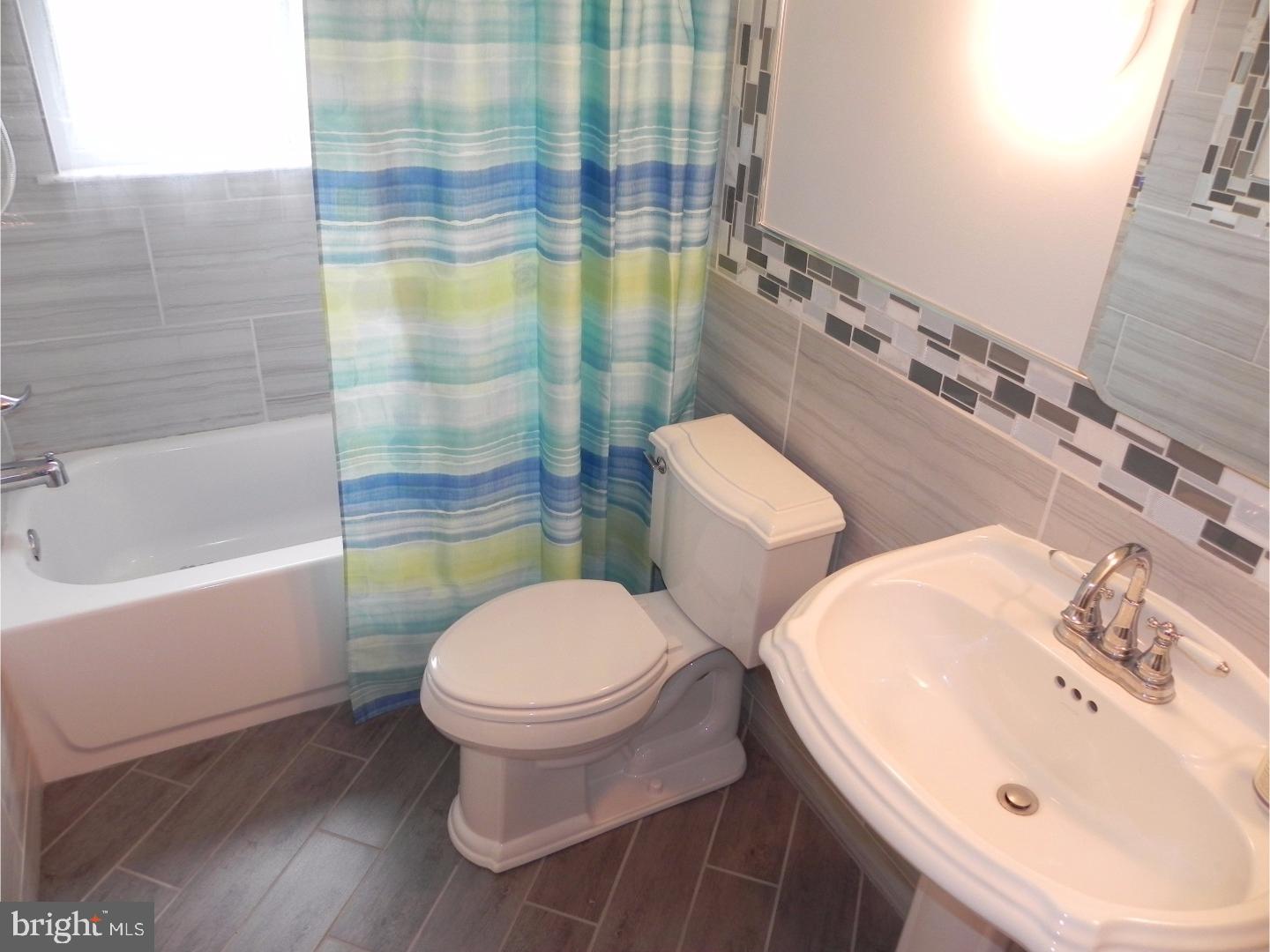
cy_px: 476
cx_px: 635
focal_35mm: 26
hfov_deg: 67.3
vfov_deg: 53.1
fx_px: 954
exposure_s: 1/30
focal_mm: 4.6
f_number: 2.8
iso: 195
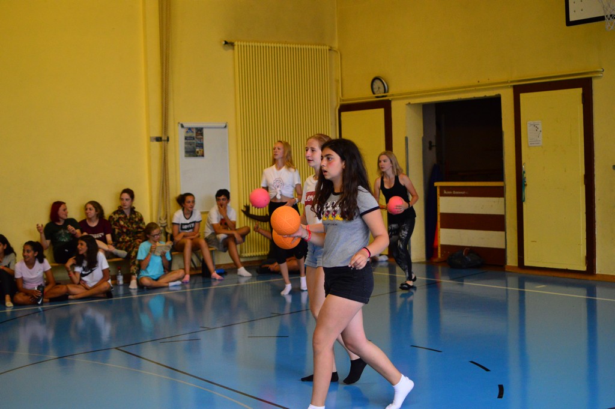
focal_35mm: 52
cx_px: 308
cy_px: 204
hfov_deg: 37.9
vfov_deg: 25.7
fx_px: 896
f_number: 1.8
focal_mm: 35
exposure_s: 1/320
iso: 1600
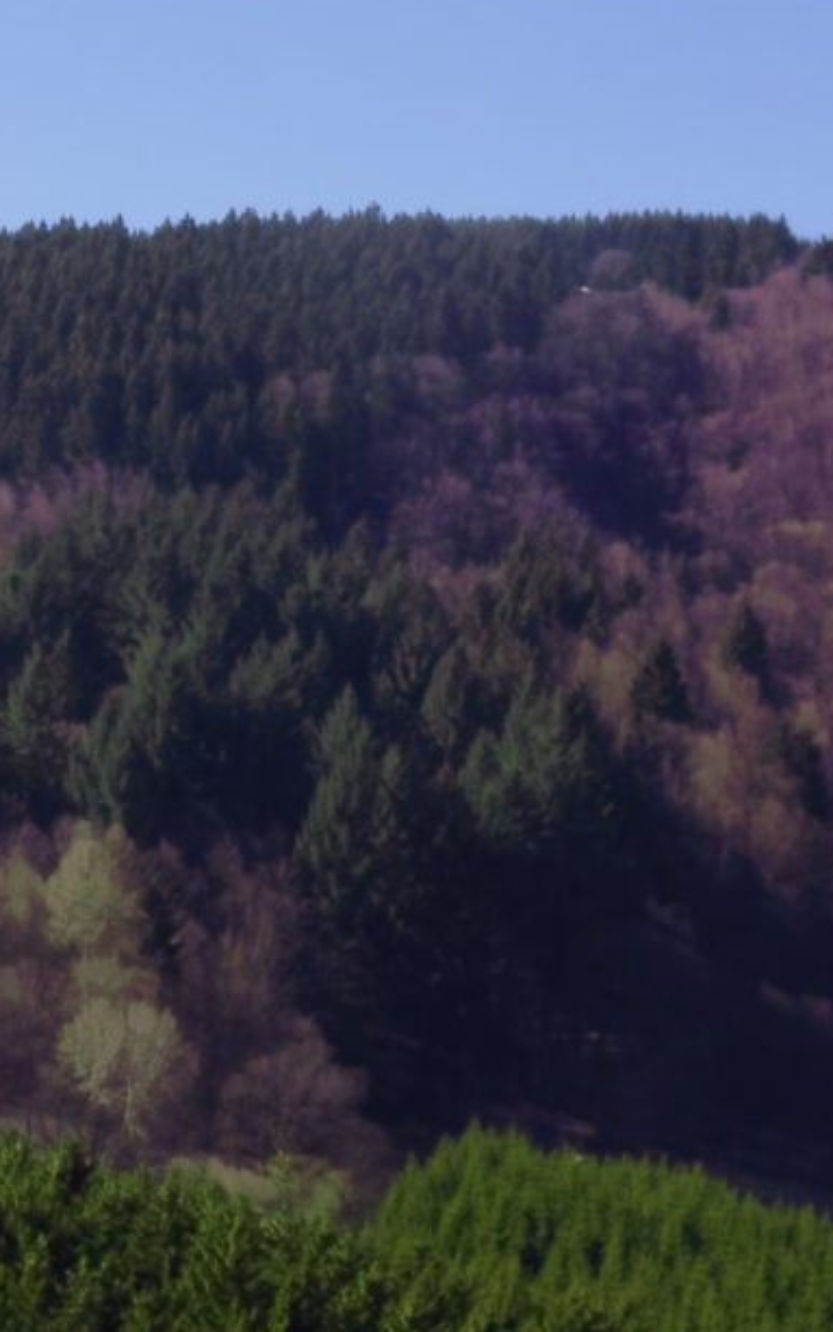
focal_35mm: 119
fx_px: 4320
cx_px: -1286
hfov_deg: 9.5
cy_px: 1368
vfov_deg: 17.1
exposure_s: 1/320
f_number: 11
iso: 100
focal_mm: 10.26
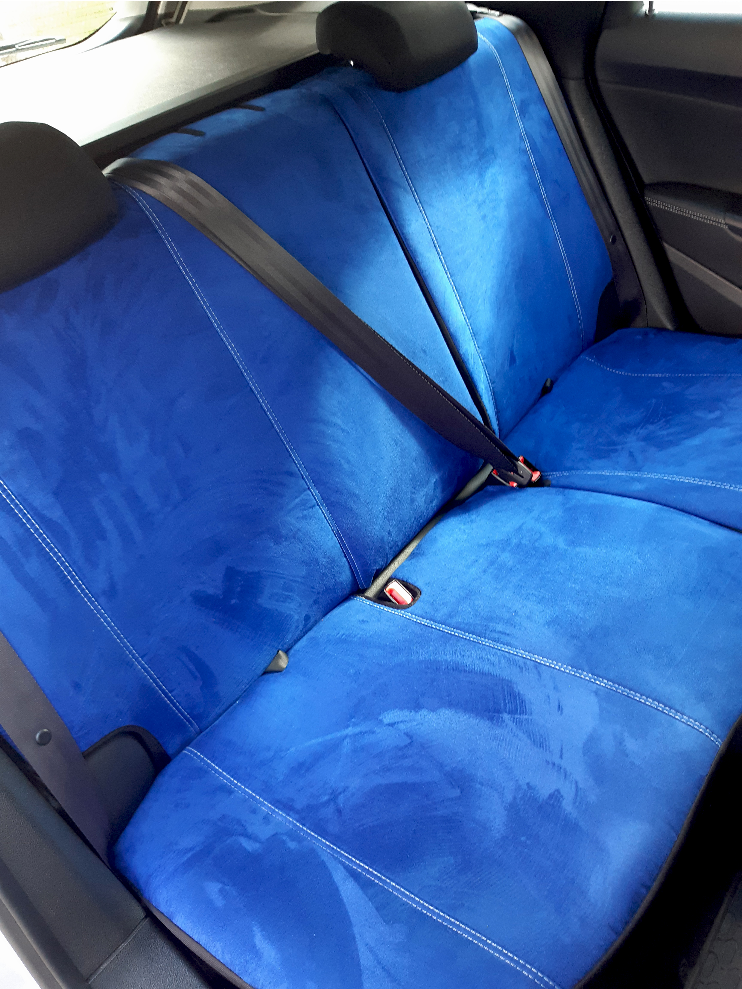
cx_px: 371
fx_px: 743
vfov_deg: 67.3
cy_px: 494
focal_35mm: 26
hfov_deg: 53.1
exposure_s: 1/50
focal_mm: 3.92
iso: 50
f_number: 1.7
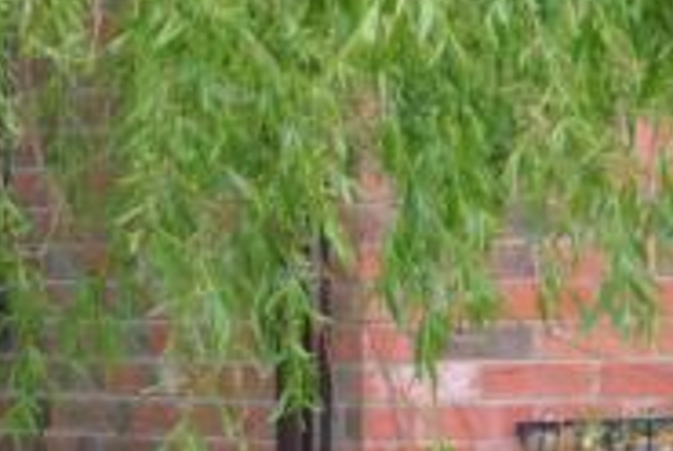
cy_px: 1126
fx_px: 29584
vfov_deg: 0.9
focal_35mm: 1580
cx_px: -477
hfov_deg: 1.3
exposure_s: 1/250
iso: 200
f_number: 4.5
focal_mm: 105.1
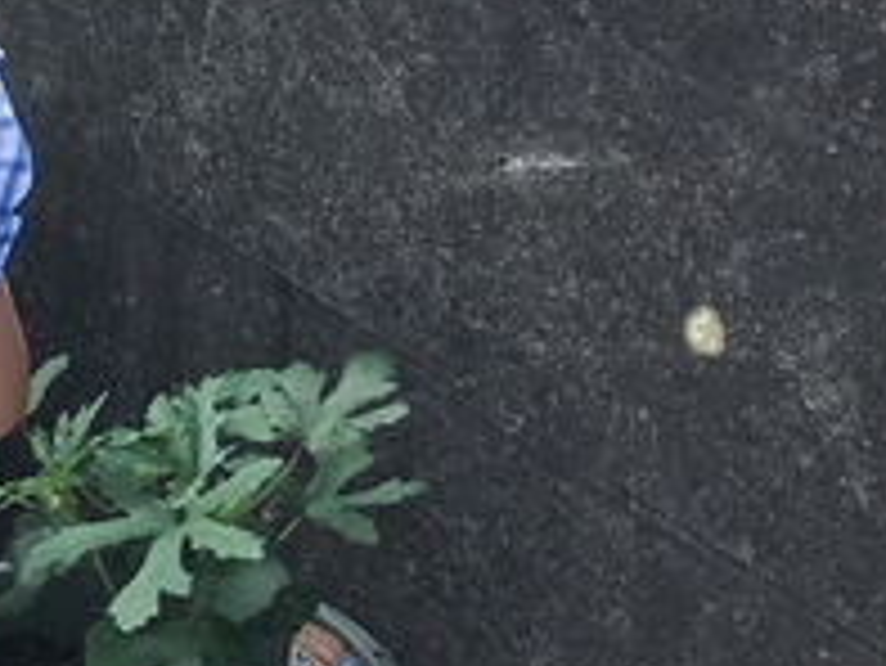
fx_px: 2817
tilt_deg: -22.9
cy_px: 74
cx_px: -643
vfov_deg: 13.4
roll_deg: -0.5
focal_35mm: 110
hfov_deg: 15.6
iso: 25
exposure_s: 1/543
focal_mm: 3.3
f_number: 2.4
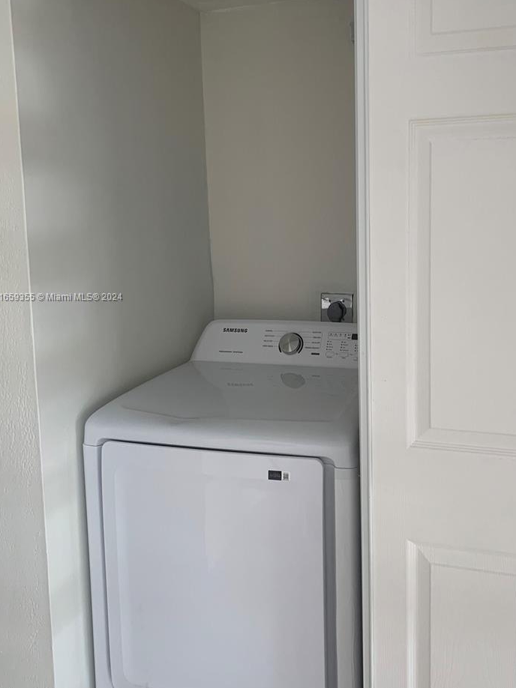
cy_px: 298
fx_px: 676
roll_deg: +0.7
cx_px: 322
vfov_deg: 53.8
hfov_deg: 41.5
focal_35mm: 34
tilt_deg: -6.9
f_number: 1.8
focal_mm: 4.25
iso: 100
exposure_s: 1/65
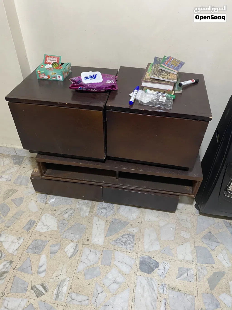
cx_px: 116
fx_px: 232
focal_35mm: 26
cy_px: 155
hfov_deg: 53.1
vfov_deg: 67.3
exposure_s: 1/50
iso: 200
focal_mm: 4.25
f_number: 1.8
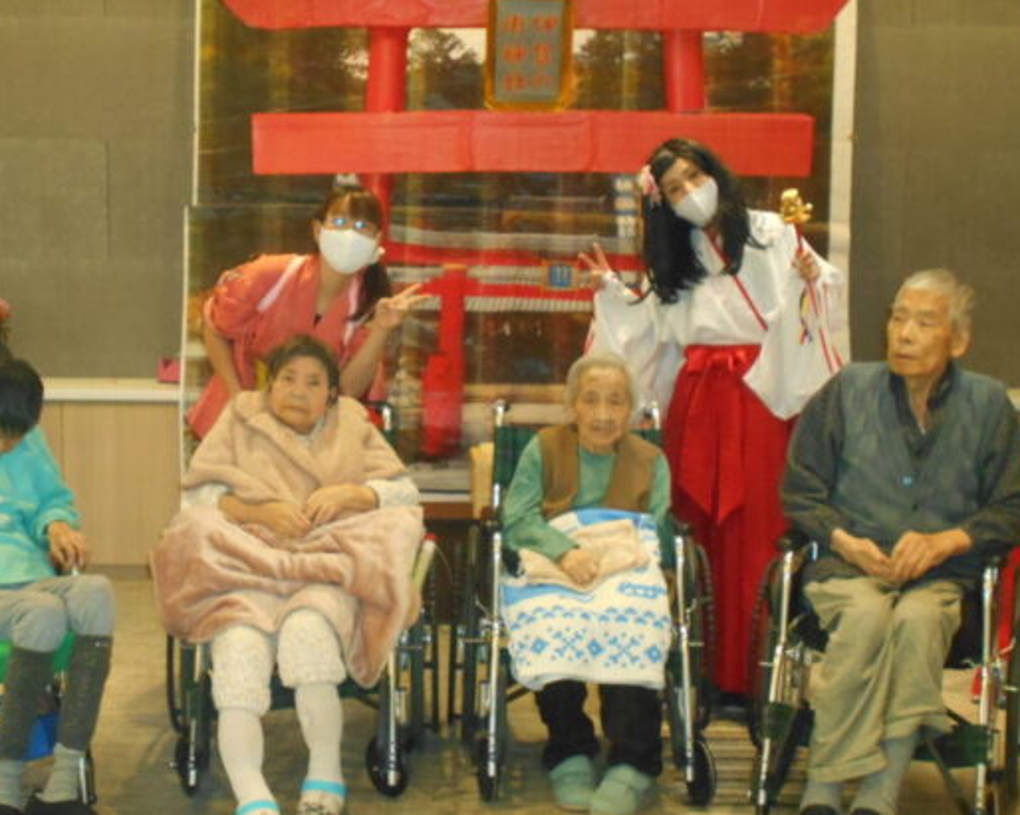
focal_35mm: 57
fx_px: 1720
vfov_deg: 26.7
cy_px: 426
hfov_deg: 33.0
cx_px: 458
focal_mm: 8.8
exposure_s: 1/60
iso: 900
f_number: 4.5
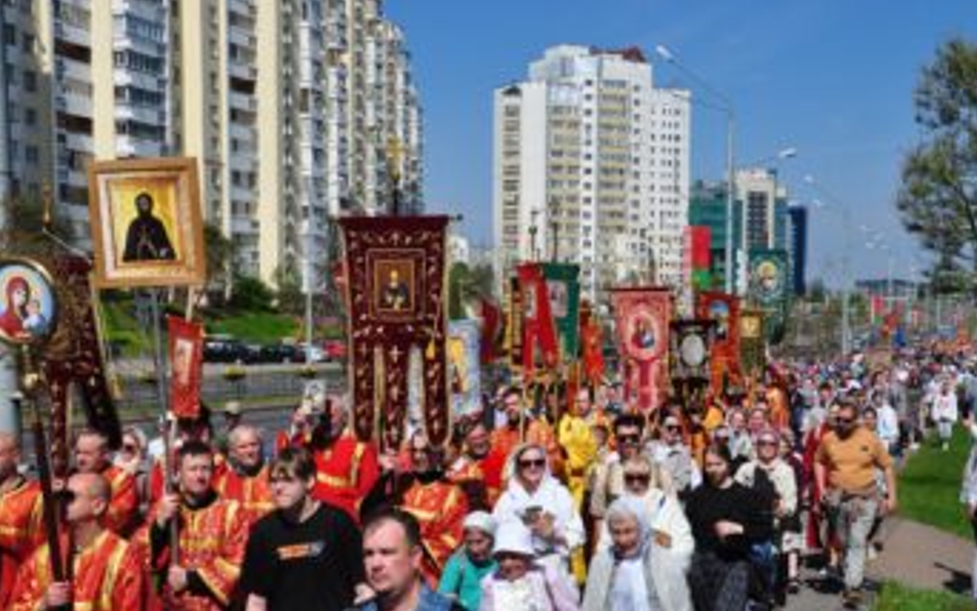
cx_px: 551
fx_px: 1598
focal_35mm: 60
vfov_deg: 21.6
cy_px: 397
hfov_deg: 33.9
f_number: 13
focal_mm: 32
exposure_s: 1/800
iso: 400
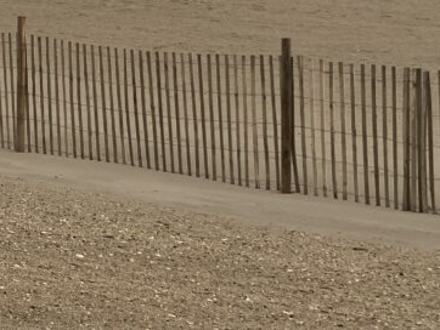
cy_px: -89
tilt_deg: -2.1
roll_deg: +1.3
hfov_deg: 13.1
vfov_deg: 9.9
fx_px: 1870
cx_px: -90
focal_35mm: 147
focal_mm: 6
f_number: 2
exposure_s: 1/144
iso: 20
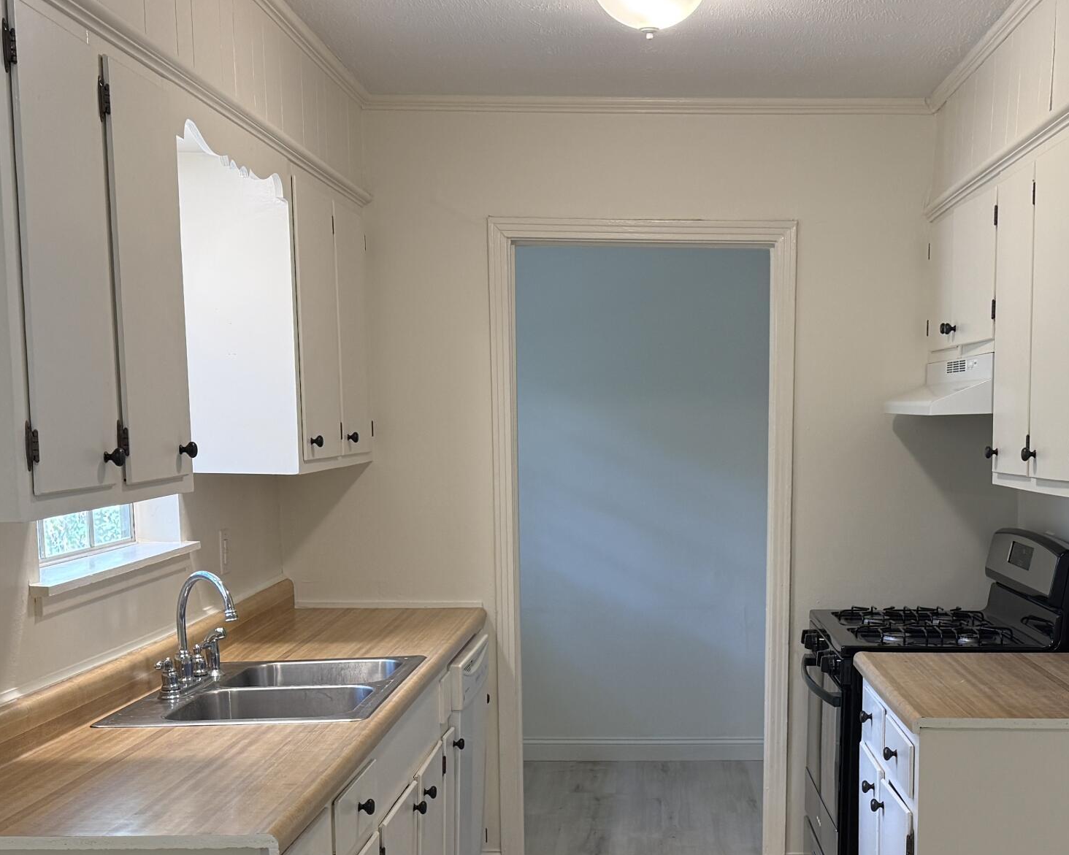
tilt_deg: -7.6
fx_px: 1519
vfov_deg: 30.8
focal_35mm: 48
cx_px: 673
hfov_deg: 38.5
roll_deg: -0.7
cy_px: 656
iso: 160
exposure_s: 1/120
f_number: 1.78
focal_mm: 6.76
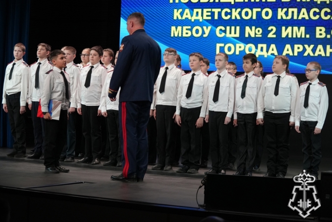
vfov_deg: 15.7
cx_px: 166
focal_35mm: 87
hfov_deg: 23.4
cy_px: 111
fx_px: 803
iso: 1600
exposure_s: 1/160
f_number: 6.3
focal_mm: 58
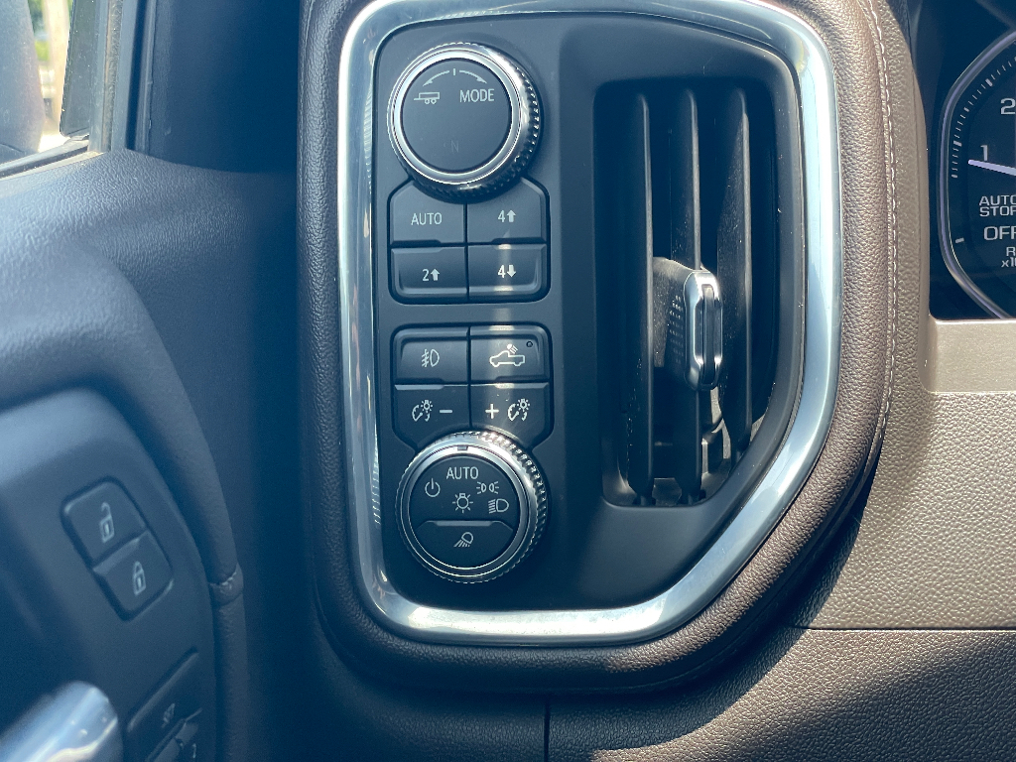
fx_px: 1526
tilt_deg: -13.0
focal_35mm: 52
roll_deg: +3.3
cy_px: 381
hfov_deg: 36.8
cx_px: 508
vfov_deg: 28.0
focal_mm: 6
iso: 64
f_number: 2
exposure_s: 1/122
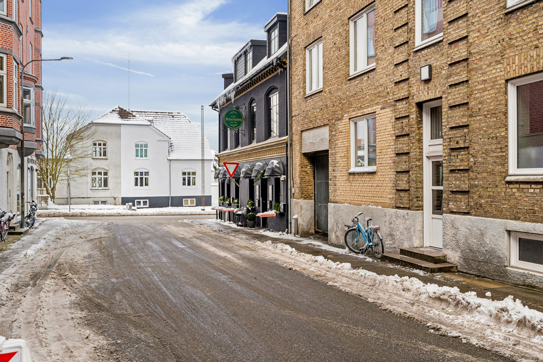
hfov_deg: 55.1
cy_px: 181
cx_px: 272
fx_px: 520
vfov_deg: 38.4
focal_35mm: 34
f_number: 8
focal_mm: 34.5
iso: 800
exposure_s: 1/200
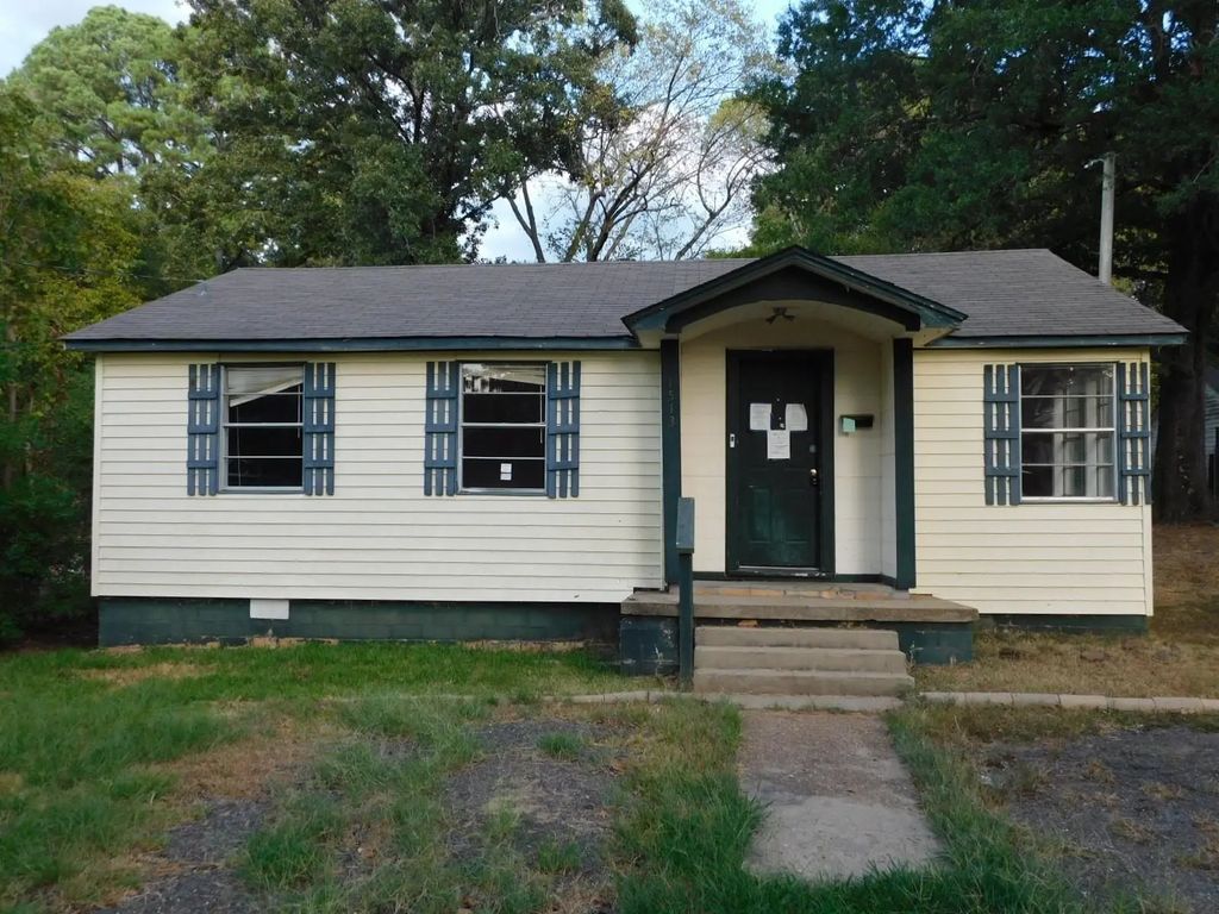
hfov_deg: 60.0
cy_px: 457
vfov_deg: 46.8
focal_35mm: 30
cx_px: 610
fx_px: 1056
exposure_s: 1/200
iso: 125
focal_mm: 5.3
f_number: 3.2
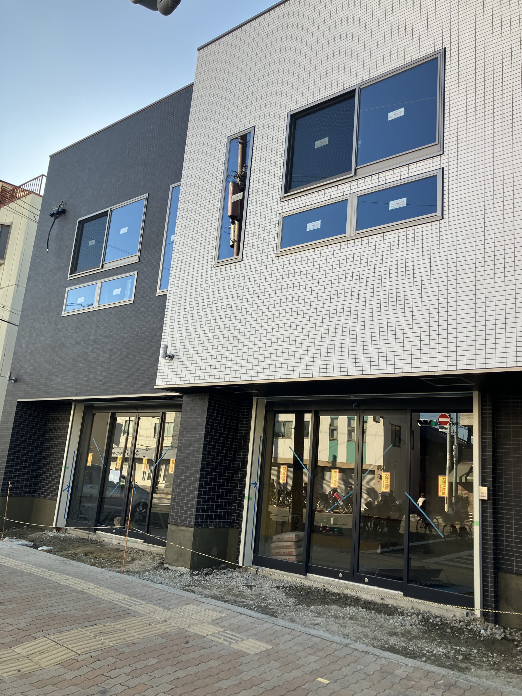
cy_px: 348
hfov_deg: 49.7
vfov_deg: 63.4
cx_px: 261
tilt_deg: +13.1
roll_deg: -4.3
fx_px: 563
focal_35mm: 28
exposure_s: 1/506
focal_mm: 3.99
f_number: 1.8
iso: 32
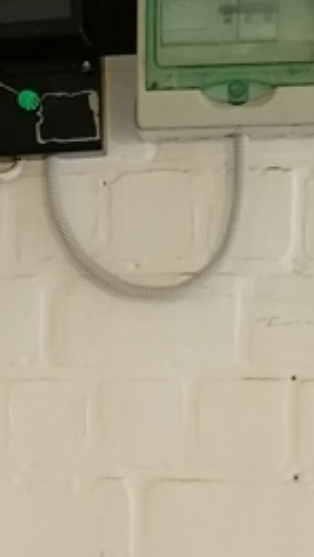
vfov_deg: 18.6
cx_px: -145
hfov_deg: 10.3
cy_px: 443
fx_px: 1683
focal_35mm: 114
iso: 250
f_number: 2.2
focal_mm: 3.95
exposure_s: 1/33.3
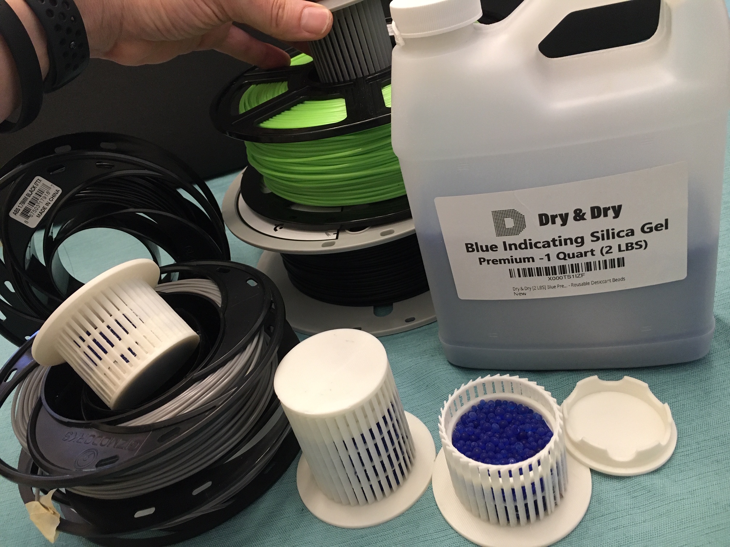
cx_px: 365
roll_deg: +18.6
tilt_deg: -33.6
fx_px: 612
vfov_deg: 48.2
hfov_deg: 61.7
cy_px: 274
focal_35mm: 29
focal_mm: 4.15
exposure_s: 1/30
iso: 160
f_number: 2.2
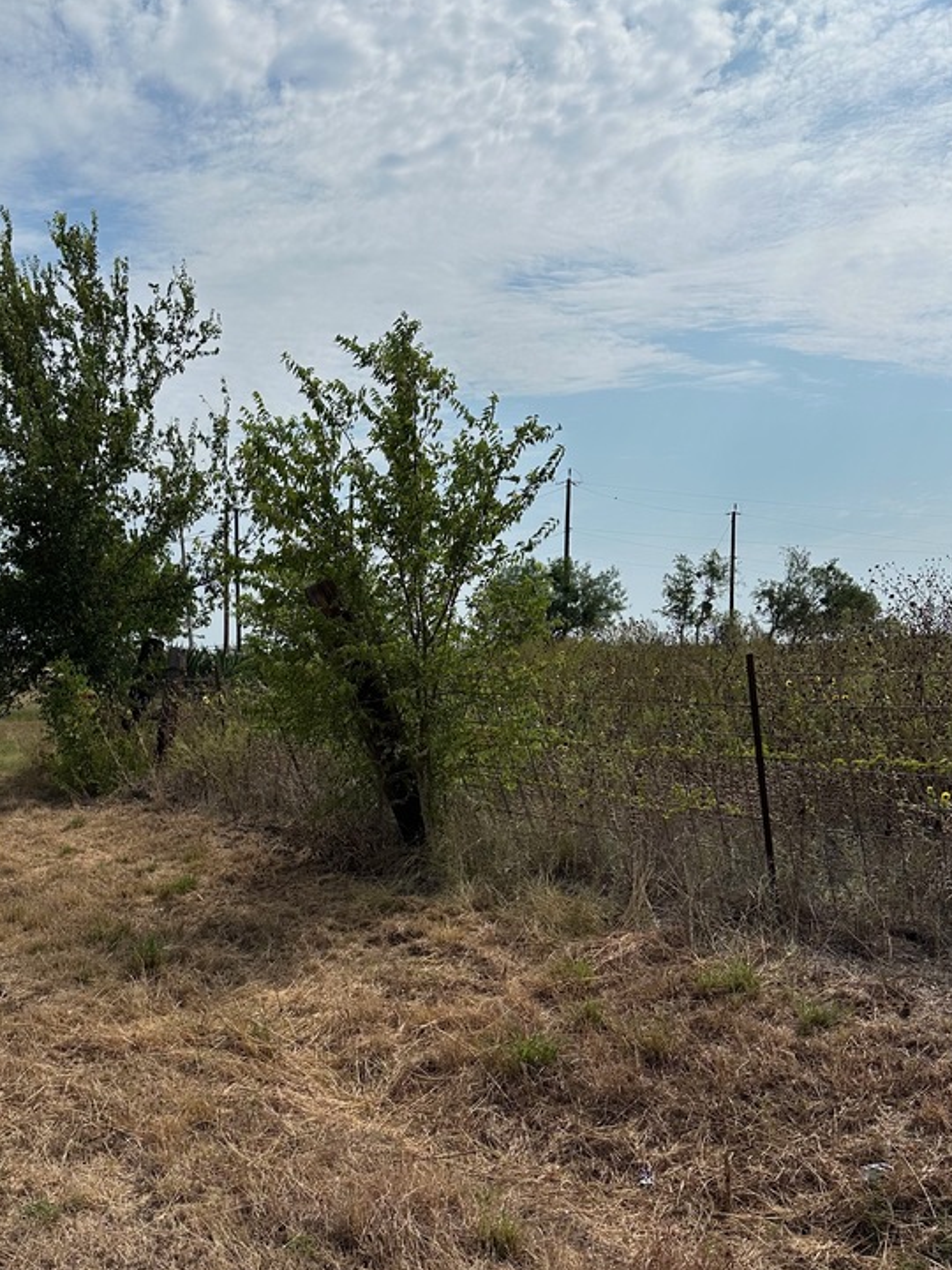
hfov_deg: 39.1
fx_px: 1320
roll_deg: +0.9
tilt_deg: -5.3
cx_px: 305
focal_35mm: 36
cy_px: 804
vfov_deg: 50.8
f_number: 1.78
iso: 80
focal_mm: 6.86
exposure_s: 1/9709
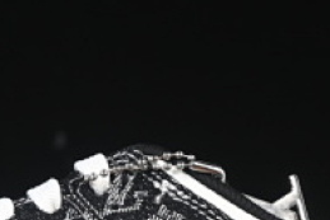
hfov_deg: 6.6
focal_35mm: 313
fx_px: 2871
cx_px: 45
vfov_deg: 4.4
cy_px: 221
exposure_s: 1/60
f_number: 6.3
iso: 160
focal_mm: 50
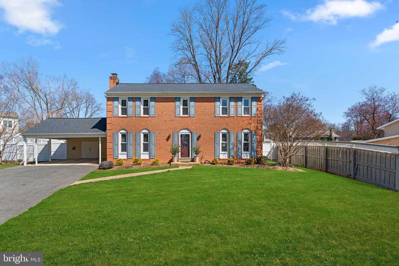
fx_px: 188
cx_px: 200
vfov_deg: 70.5
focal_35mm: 17
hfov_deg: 93.3
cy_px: 133
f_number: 8
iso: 100
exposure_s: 1/250
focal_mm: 17
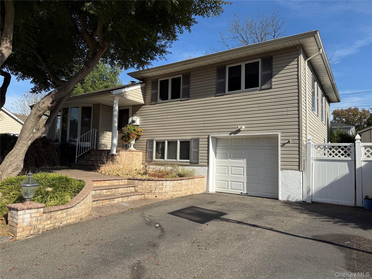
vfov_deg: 56.8
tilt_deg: +5.2
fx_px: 258
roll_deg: -1.7
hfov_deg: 71.6
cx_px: 186
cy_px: 140
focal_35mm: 24
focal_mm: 6.76
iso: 80
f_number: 1.78
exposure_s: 1/4673
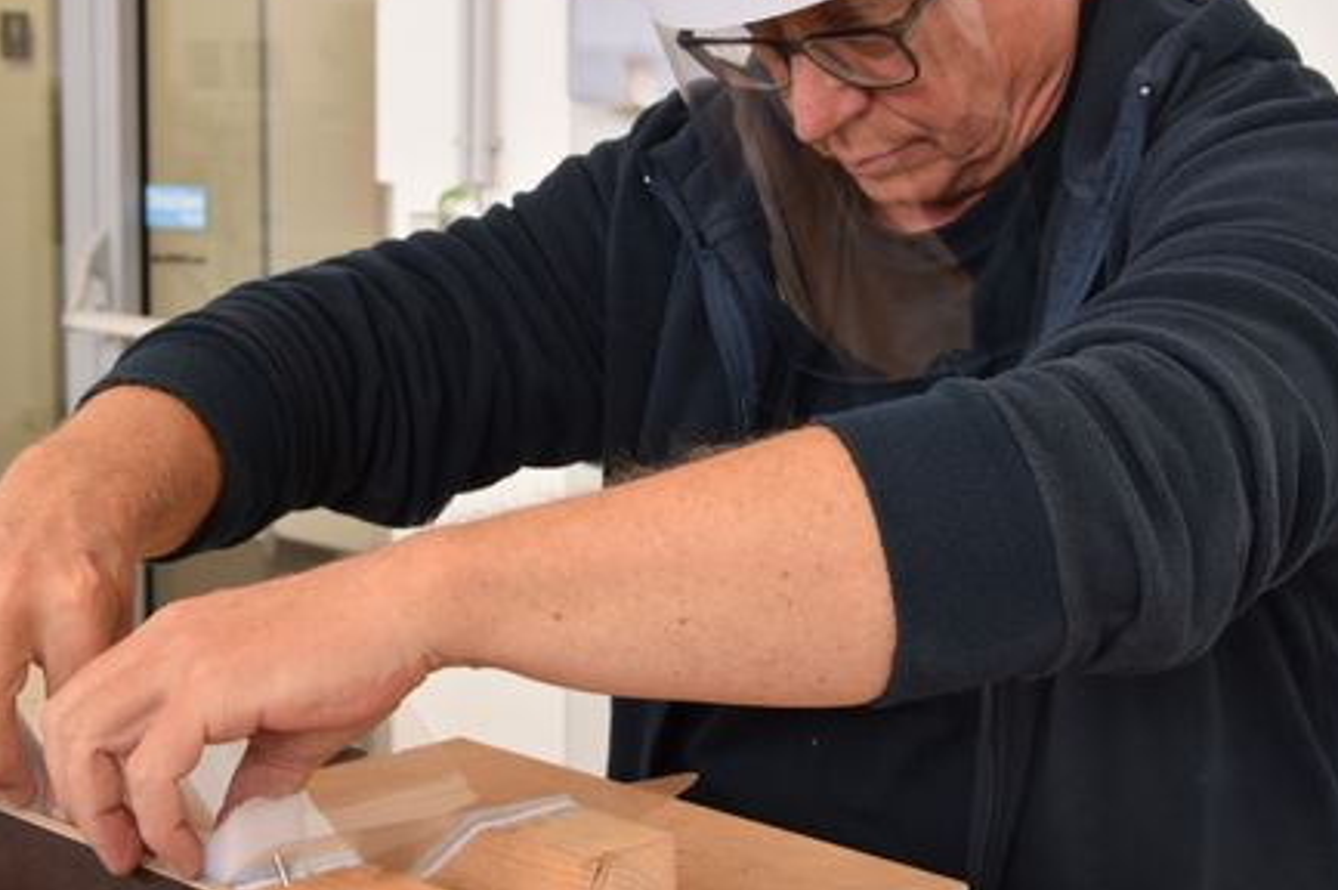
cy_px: 431
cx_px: 640
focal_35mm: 71
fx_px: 2637
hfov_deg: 28.5
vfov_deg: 19.2
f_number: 9
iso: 800
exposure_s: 1/80
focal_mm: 40
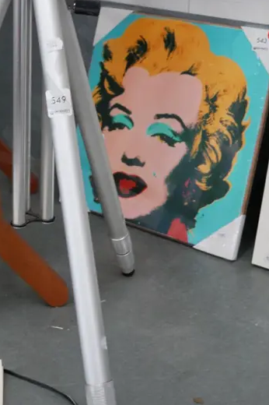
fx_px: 920
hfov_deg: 16.5
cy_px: 94
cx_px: 54
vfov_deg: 24.5
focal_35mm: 82
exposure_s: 1/60
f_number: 4.1
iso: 1600
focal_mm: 20
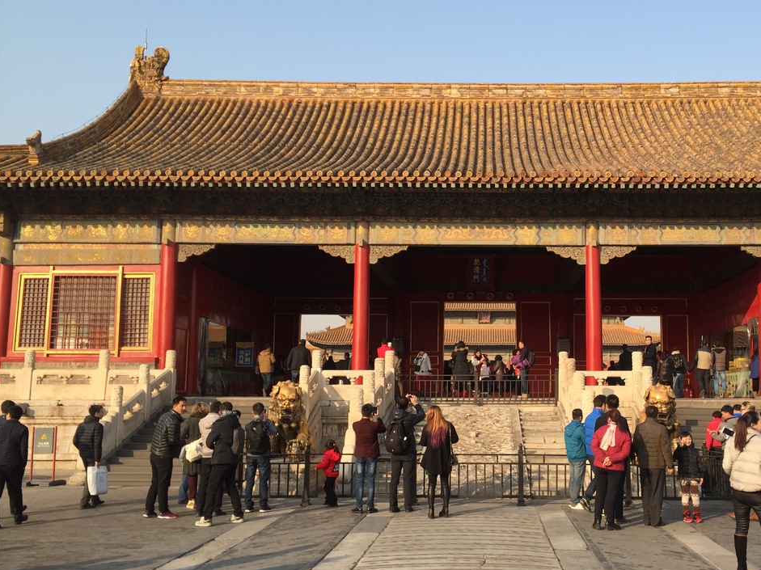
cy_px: 298
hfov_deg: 49.6
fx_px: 813
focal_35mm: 37
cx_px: 483
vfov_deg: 38.6
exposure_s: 1/860
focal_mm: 4.15
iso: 32
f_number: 2.2
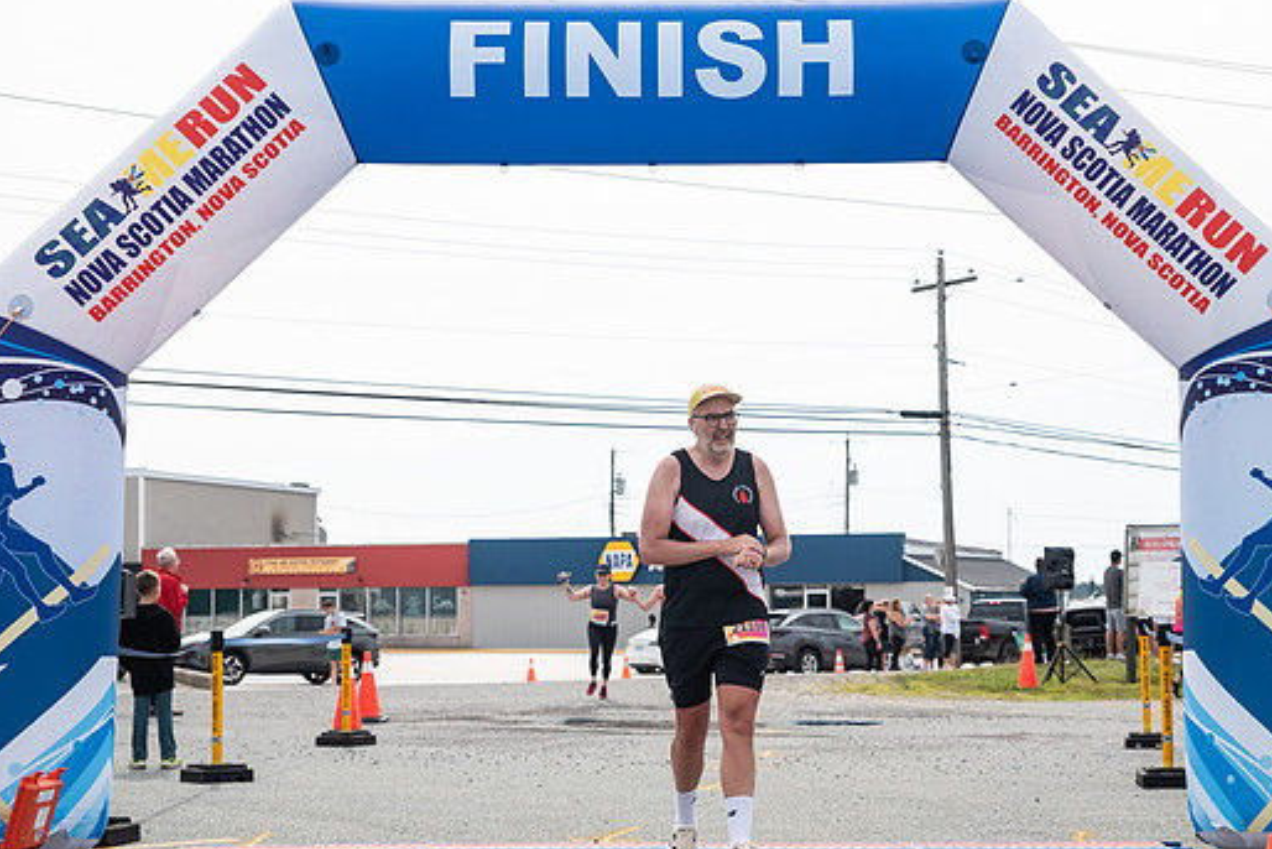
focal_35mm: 66
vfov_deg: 20.6
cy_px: 500
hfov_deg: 30.5
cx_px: 702
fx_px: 2333
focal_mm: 52
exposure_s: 1/3200
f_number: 4
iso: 800
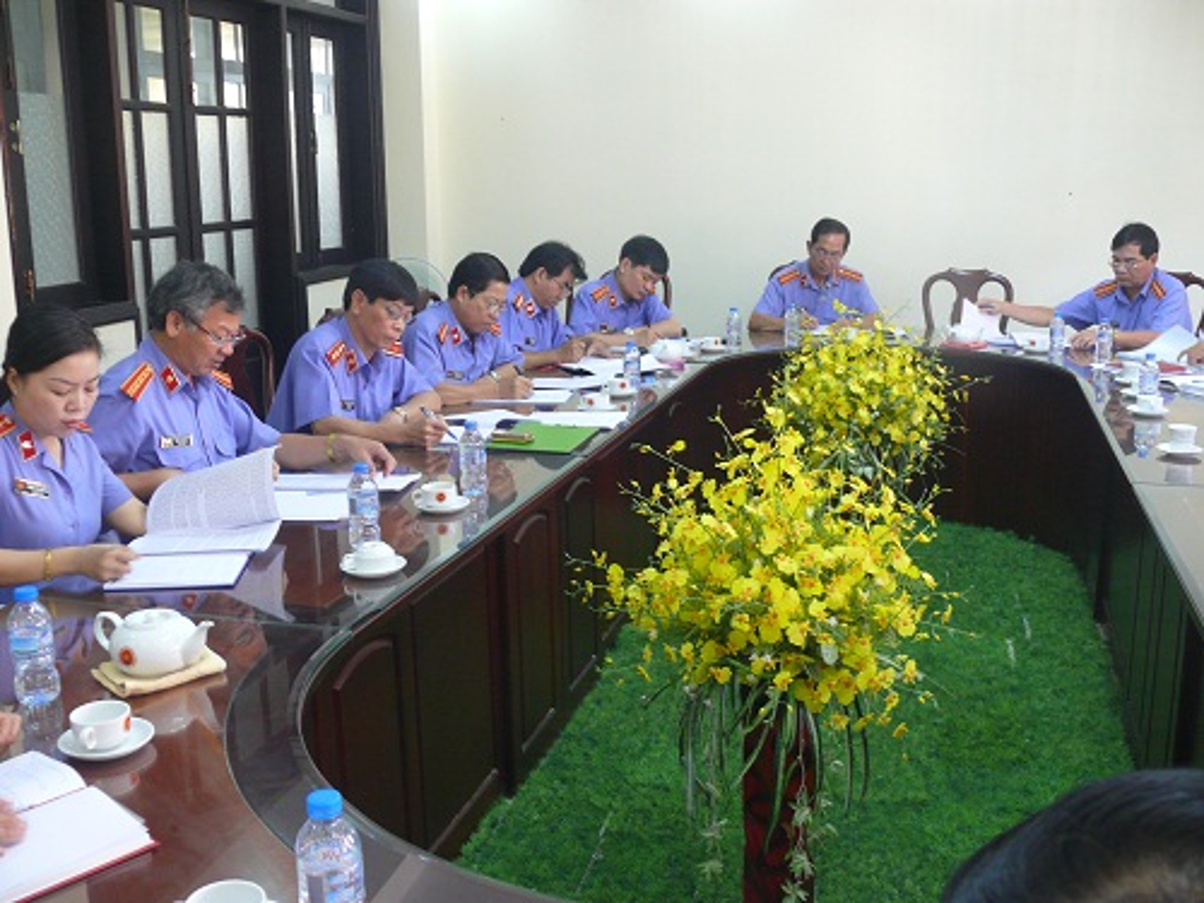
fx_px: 1252
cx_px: 602
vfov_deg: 39.7
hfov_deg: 51.4
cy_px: 452
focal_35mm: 36
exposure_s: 1/13
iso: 200
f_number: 2.8
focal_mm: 7.7
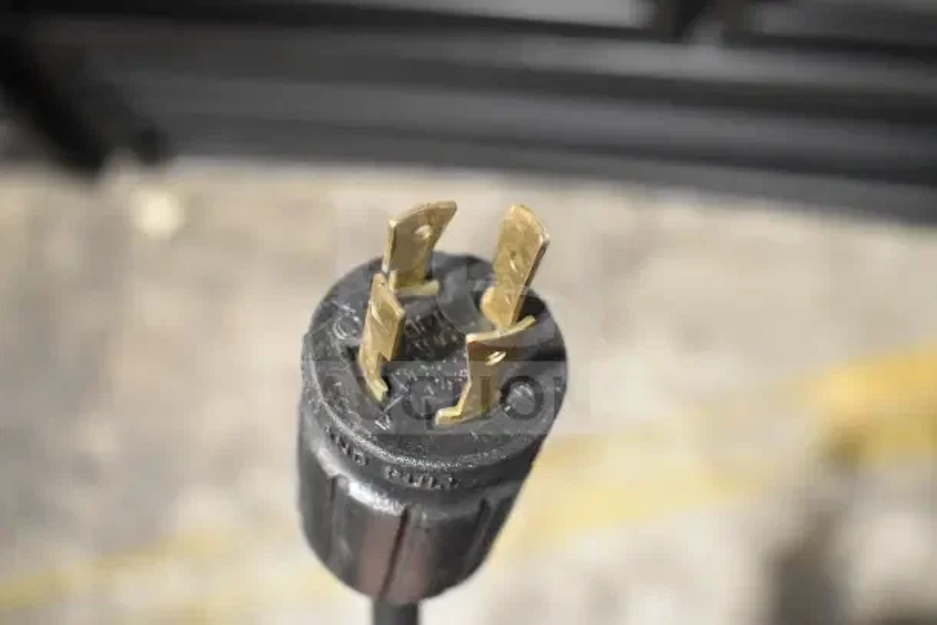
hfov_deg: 46.4
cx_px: 468
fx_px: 1093
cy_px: 312
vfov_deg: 31.9
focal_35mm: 42
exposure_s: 1/200
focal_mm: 28
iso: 6400
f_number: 4.5
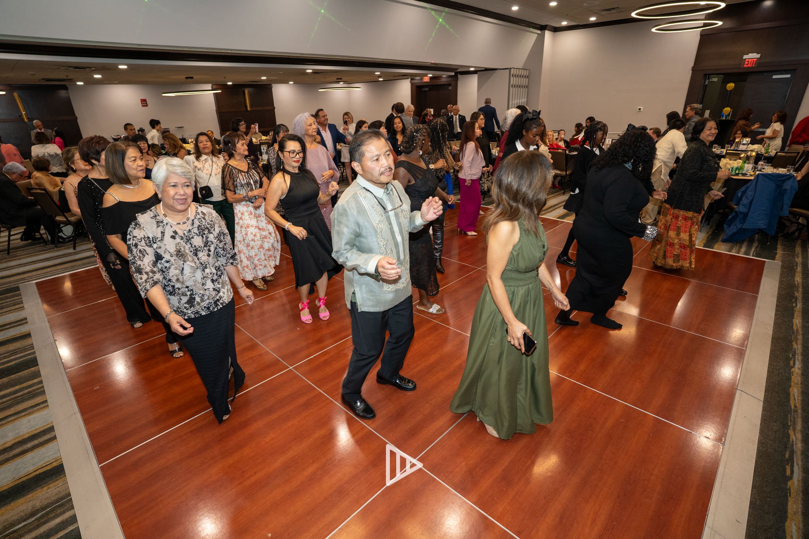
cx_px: 404
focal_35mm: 17
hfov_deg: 93.3
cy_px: 270
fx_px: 382
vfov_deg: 70.4
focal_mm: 17
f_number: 3.2
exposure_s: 1/125
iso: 1600
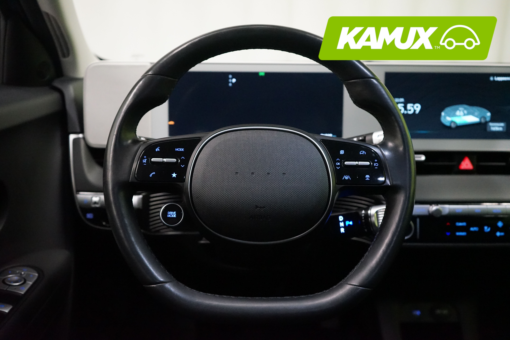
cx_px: 255
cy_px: 170
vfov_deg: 37.9
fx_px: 496
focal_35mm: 35
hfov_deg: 54.4
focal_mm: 35
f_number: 4
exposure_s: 1/80
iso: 6400
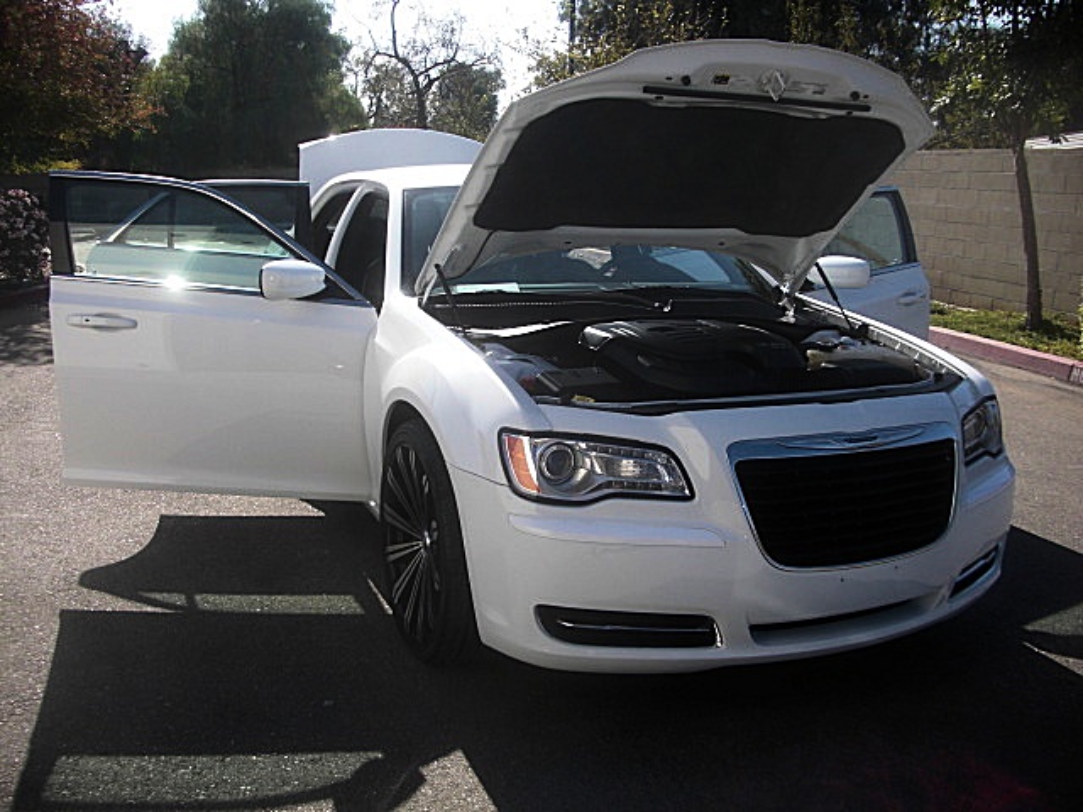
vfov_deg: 39.7
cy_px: 406
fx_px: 1126
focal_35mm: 36
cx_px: 542
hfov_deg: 51.4
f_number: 2.8
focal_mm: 6.3
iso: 50
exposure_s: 1/640
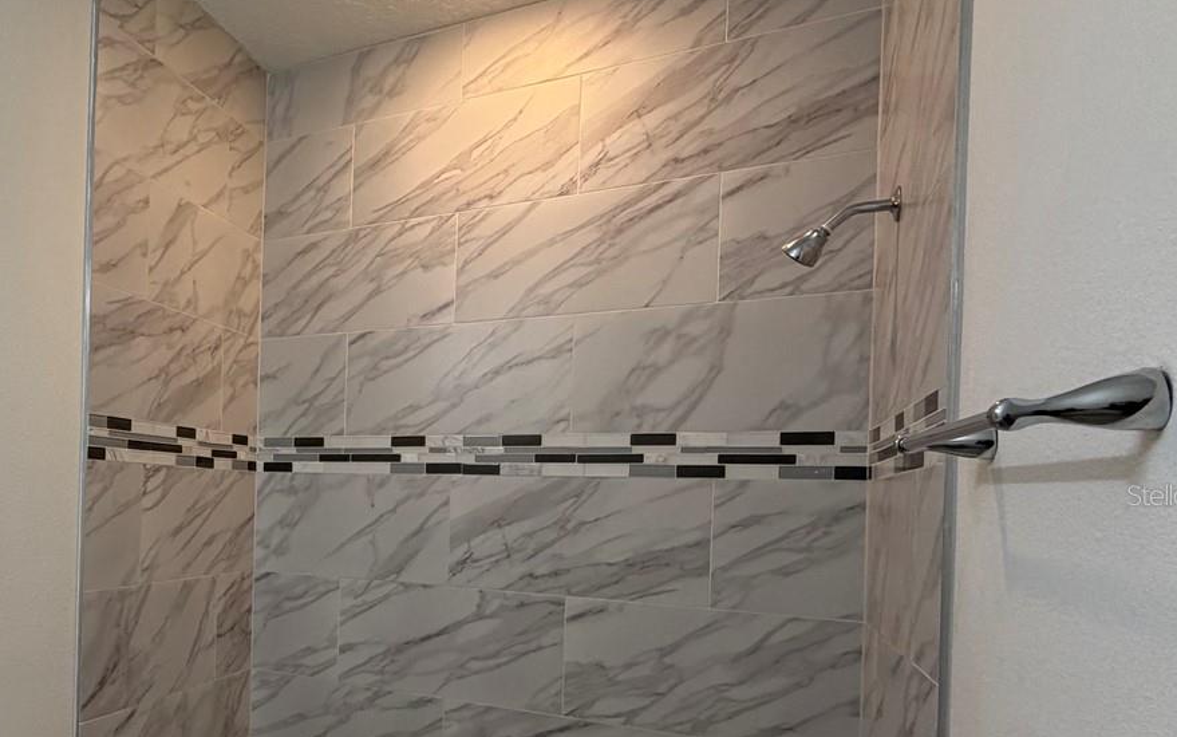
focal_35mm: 27
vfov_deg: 45.3
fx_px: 866
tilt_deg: -0.3
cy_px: 494
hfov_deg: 60.8
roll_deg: -1.4
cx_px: 182
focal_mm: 2.22
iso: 125
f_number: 2.2
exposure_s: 1/120
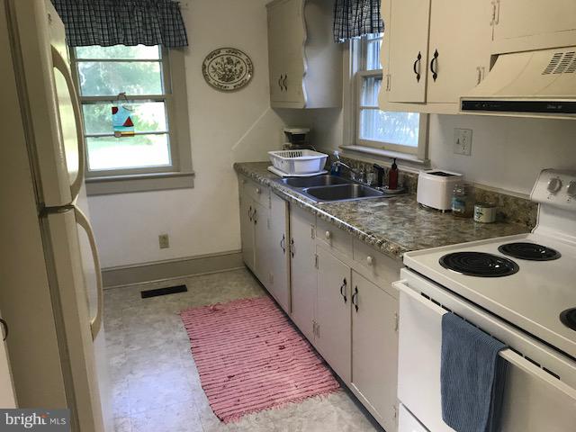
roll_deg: +1.7
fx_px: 466
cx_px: 288
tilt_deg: -13.6
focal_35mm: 28
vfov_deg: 49.7
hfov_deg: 63.4
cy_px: 216
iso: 32
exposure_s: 1/30
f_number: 1.8
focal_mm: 3.99
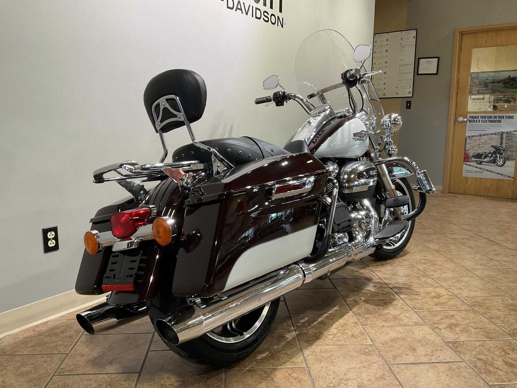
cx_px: 258
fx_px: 433
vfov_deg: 48.2
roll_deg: -0.7
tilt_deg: -9.2
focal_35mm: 29
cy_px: 194
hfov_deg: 61.7
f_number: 1.8
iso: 80
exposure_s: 1/60
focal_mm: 3
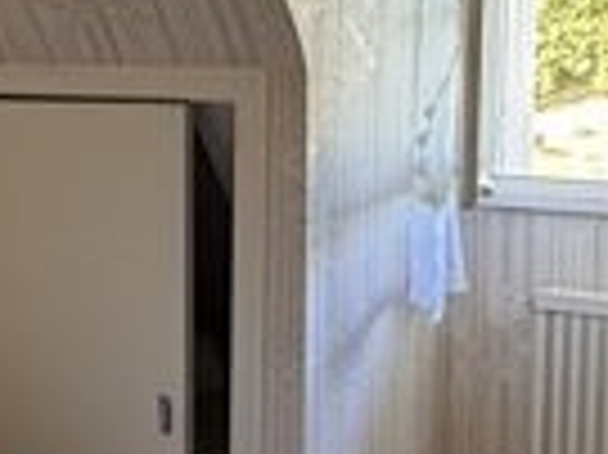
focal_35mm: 83
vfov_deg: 17.7
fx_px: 1457
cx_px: -279
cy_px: 135
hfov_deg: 20.5
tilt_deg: -4.2
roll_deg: +0.2
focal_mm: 2.22
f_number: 2.2
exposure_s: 1/87
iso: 320
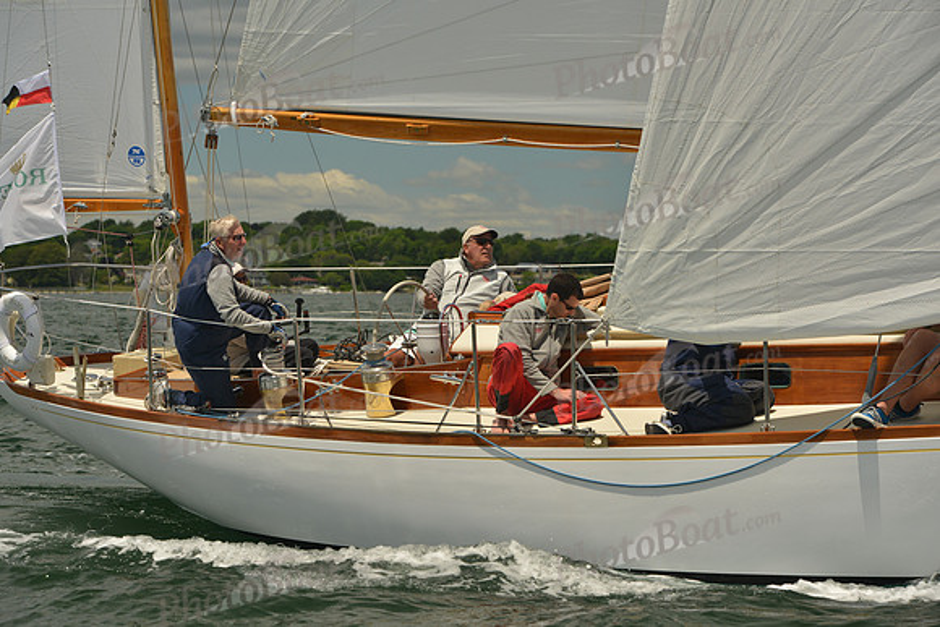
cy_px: 314
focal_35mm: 125
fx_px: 3264
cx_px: 470
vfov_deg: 11.0
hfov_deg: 16.4
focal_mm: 125
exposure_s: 1/800
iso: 400
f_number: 9
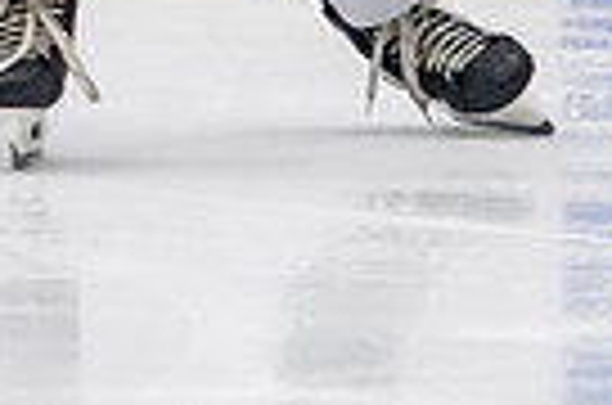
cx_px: -3
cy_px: -550
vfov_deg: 1.1
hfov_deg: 1.7
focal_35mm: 1242
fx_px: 21065
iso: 2000
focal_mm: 160
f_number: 3.2
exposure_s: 1/640
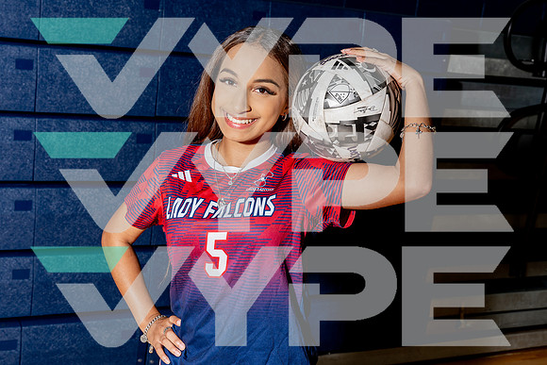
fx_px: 802
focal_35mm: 53
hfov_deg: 37.7
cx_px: 274
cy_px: 182
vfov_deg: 25.6
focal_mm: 50
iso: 320
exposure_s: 1/250
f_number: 7.1
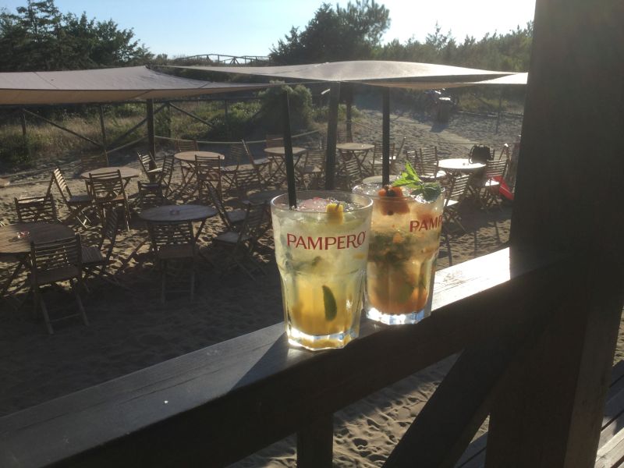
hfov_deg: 58.4
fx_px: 559
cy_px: 234
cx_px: 312
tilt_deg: -17.0
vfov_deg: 45.4
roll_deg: -1.9
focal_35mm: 31
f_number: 2.4
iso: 25
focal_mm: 3.3
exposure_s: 1/1314
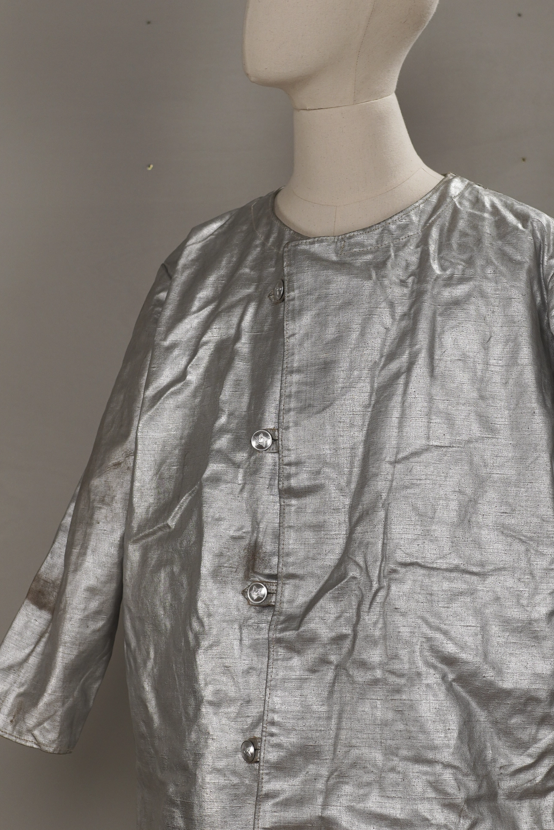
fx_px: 1639
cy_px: 405
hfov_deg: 19.1
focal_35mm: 71
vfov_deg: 28.5
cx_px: 373
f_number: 3.2
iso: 200
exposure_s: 1/160
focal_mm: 32
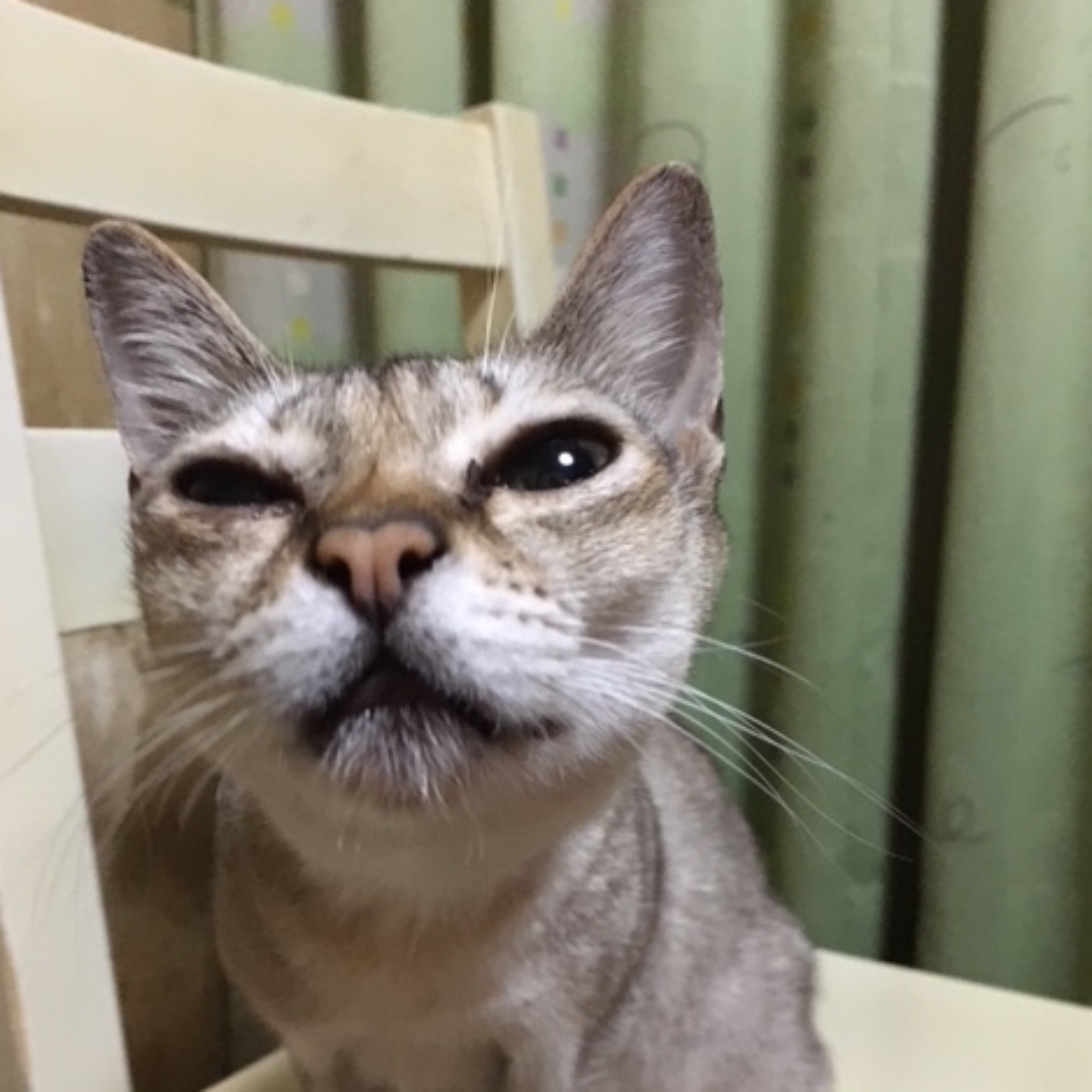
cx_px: 547
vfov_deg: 46.8
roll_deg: -2.6
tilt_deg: -9.5
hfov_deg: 47.2
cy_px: 675
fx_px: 1249
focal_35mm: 35
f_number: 2.2
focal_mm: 4.15
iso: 320
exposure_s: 1/15
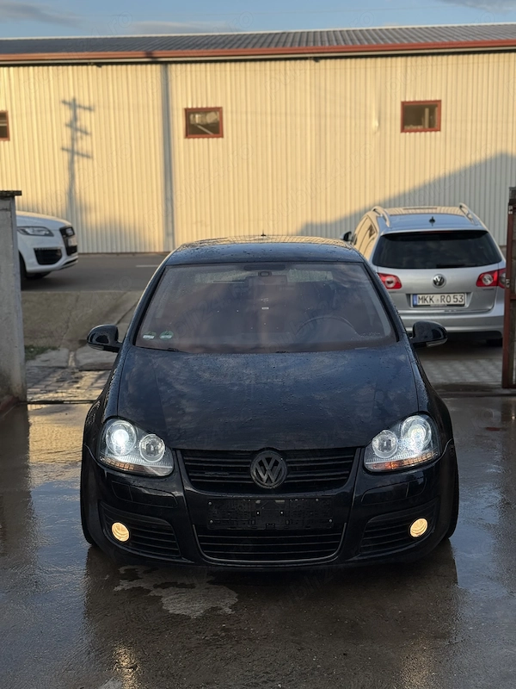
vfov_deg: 39.7
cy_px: 344
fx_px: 954
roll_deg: +0.9
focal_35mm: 48
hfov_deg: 30.3
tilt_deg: -8.9
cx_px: 258
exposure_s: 1/1883
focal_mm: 6.76
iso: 64
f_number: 1.78
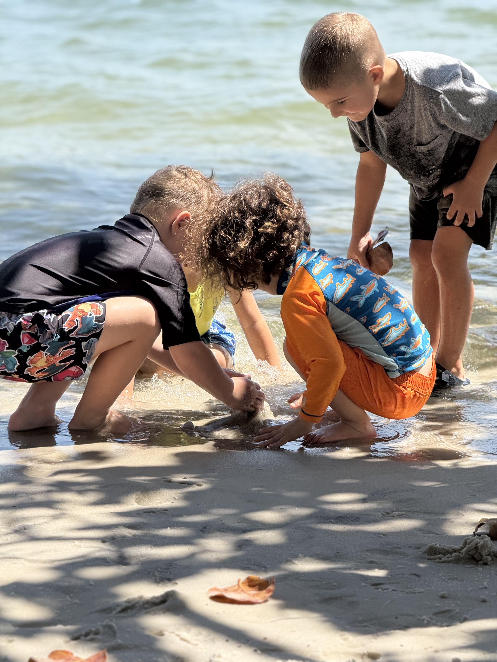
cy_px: 331
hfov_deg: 12.3
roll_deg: -1.2
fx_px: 2297
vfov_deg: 16.4
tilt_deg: -13.3
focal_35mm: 120
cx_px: 248
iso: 64
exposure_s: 1/1148
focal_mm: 15.66
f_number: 2.8
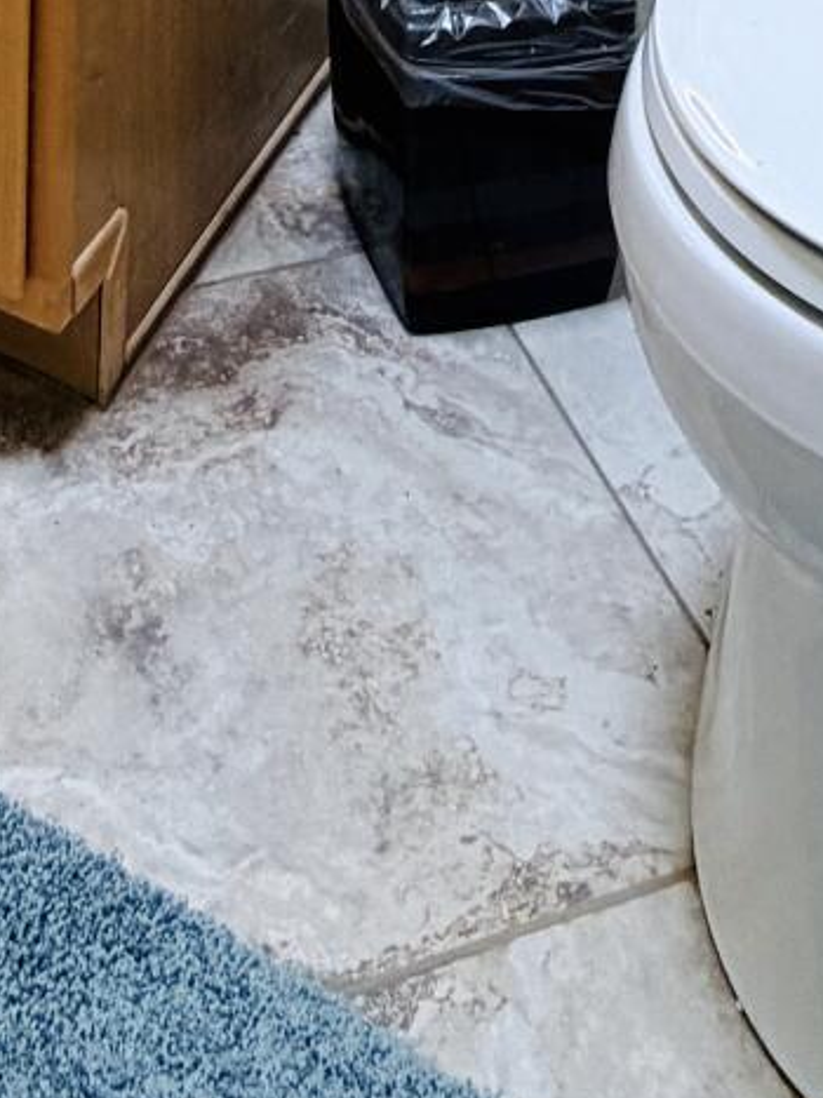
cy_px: -1150
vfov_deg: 18.6
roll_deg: -1.3
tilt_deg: +1.0
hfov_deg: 24.0
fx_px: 1903
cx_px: 169
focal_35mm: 60
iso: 100
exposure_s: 1/120
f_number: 2.2
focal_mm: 2.22
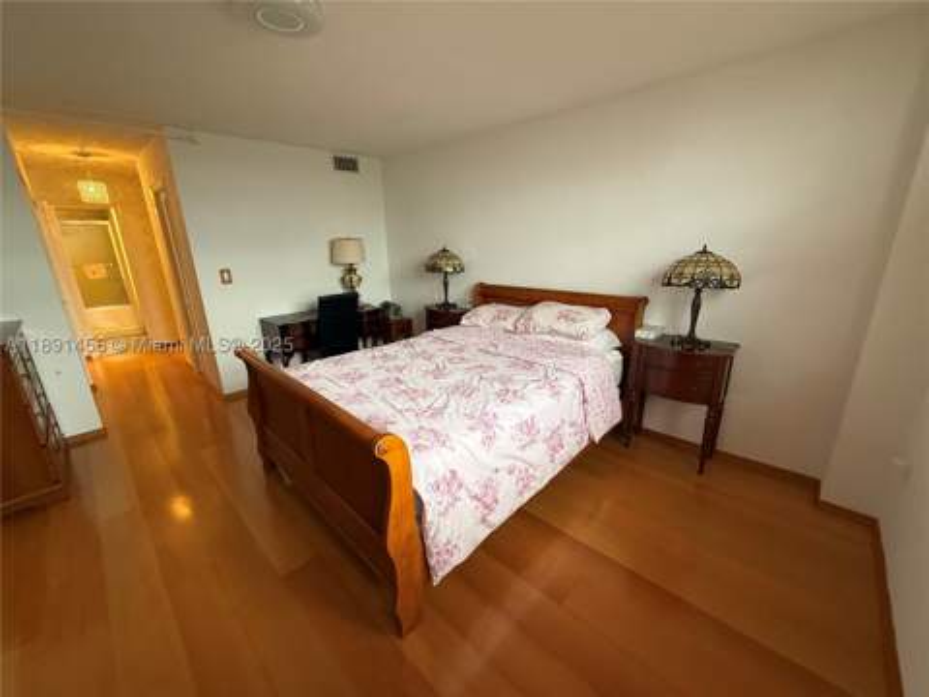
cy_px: 348
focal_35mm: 14
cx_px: 464
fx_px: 376
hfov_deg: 102.1
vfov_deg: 85.7
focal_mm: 2.22
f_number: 2.2
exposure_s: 1/60
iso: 160
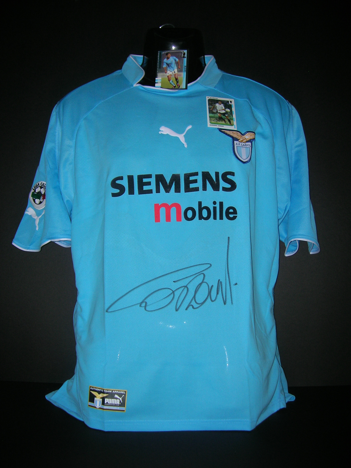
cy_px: 234
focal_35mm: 34
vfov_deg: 54.0
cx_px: 176
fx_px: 460
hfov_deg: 41.8
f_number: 2.9
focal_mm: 5.7
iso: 50
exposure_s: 1/60.1
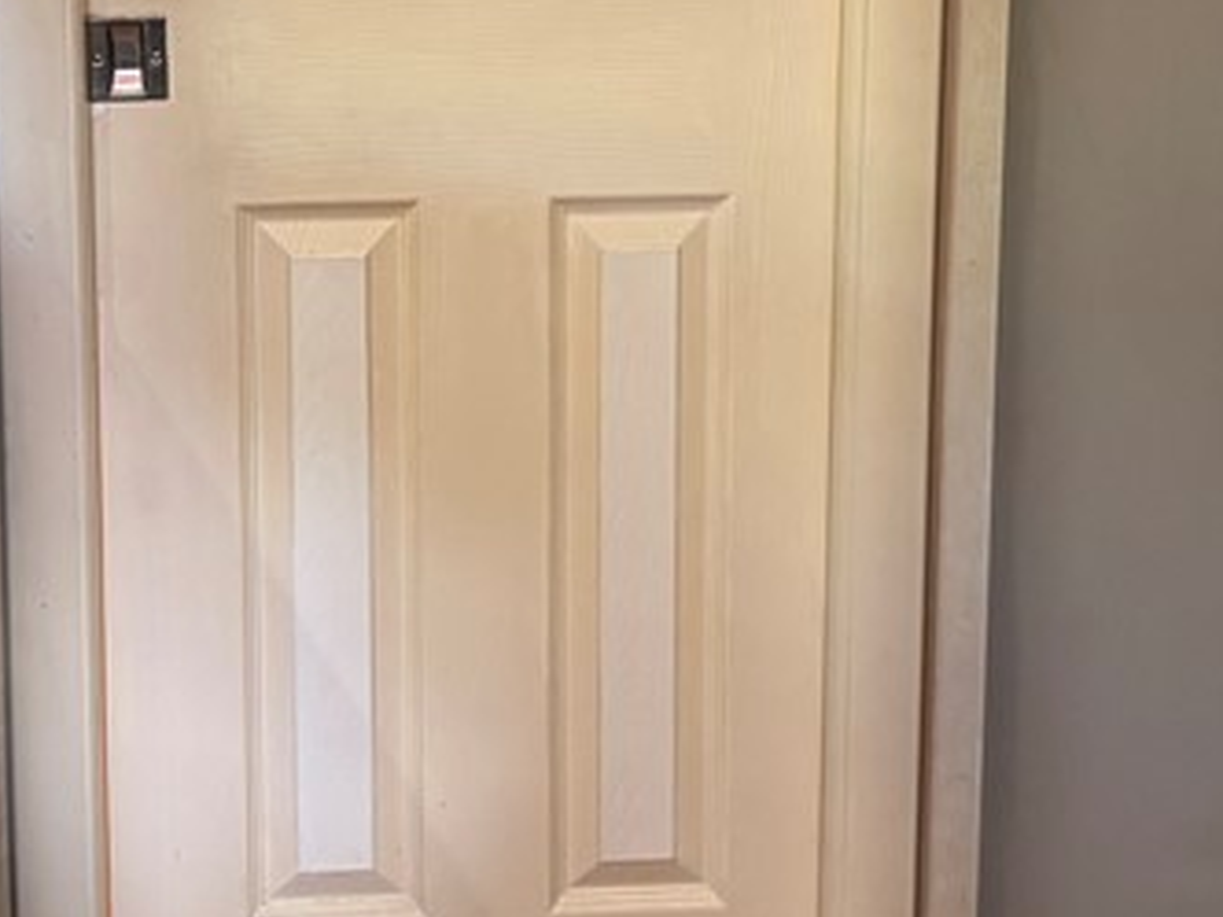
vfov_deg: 19.1
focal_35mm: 74
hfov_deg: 26.3
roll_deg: -0.1
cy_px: -99
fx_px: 2614
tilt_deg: -11.5
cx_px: 475
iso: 320
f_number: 1.78
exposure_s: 1/60
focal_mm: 6.76
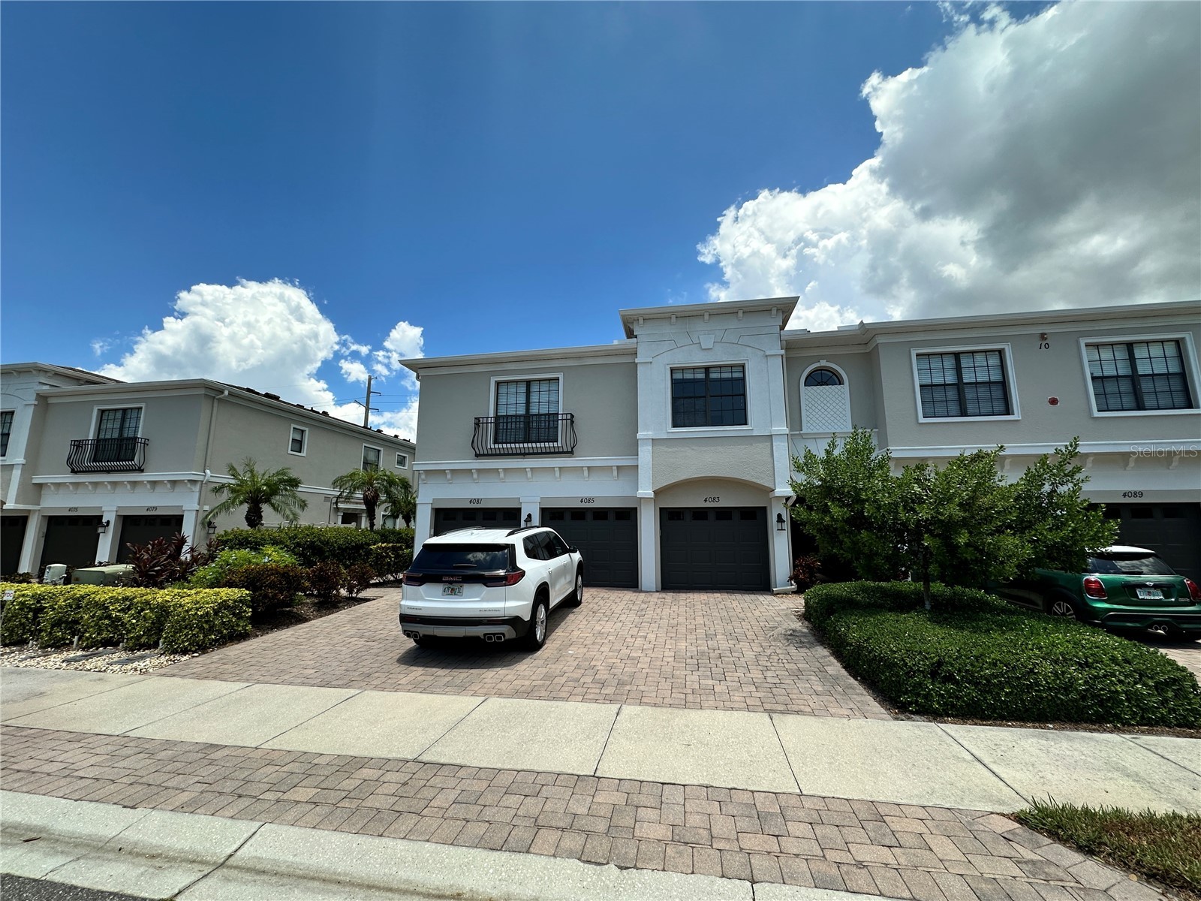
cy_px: 450
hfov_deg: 102.1
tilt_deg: +10.0
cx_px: 600
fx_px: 486
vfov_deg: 85.7
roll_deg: -1.2
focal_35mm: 14
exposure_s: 1/2092
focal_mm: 2.22
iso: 50
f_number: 2.2
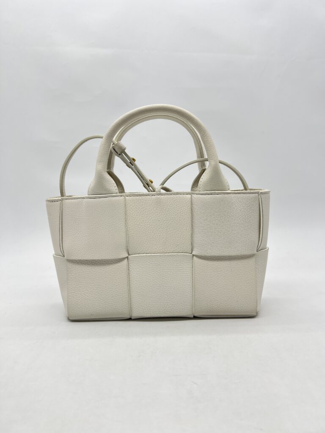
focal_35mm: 26
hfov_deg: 53.1
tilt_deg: -4.9
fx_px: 325
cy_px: 216
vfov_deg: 67.3
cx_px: 162
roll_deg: +1.0
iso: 40
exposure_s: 1/187
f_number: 1.5
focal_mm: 5.7
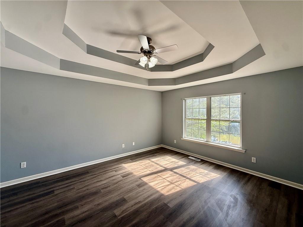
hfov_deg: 102.1
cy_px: 114
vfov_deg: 85.7
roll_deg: -0.8
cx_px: 152
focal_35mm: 14
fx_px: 123
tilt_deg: -0.3
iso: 50
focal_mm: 2.22
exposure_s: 1/207
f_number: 2.2
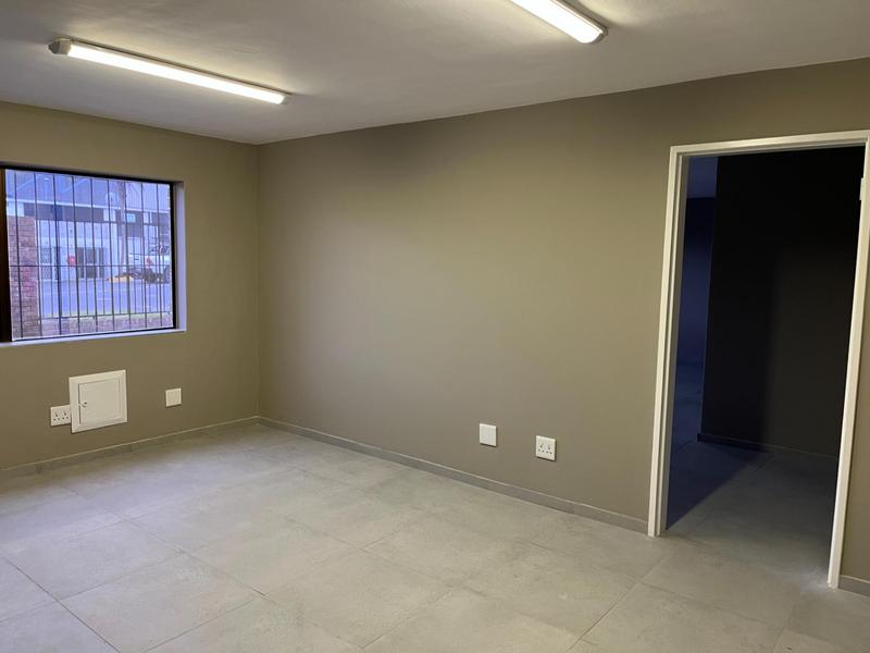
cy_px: 326
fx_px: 653
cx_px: 435
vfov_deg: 53.1
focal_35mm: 26
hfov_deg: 67.3
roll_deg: +0.4
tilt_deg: -3.5
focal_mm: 5.1
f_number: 1.6
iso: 64
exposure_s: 1/50
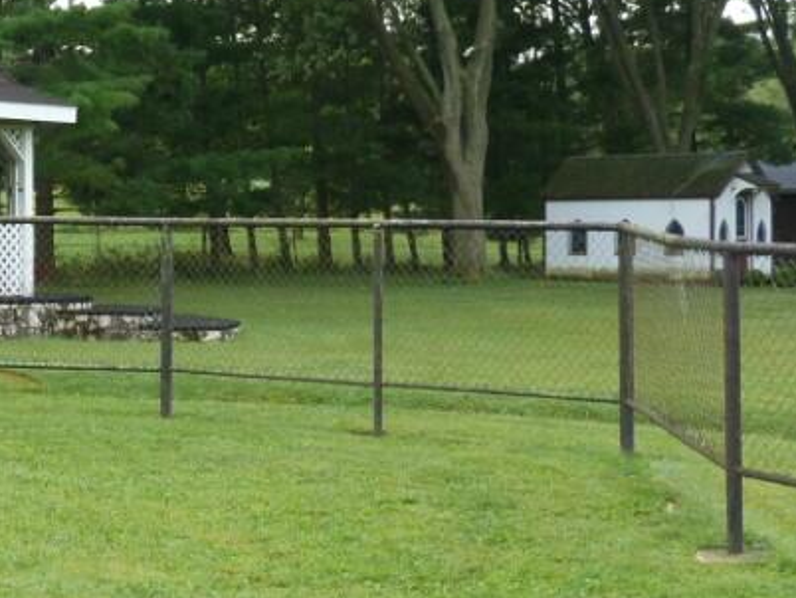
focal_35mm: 84
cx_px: 16
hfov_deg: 22.5
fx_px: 1933
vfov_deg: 17.5
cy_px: 192
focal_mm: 5.9
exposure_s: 1/80
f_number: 3
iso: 80
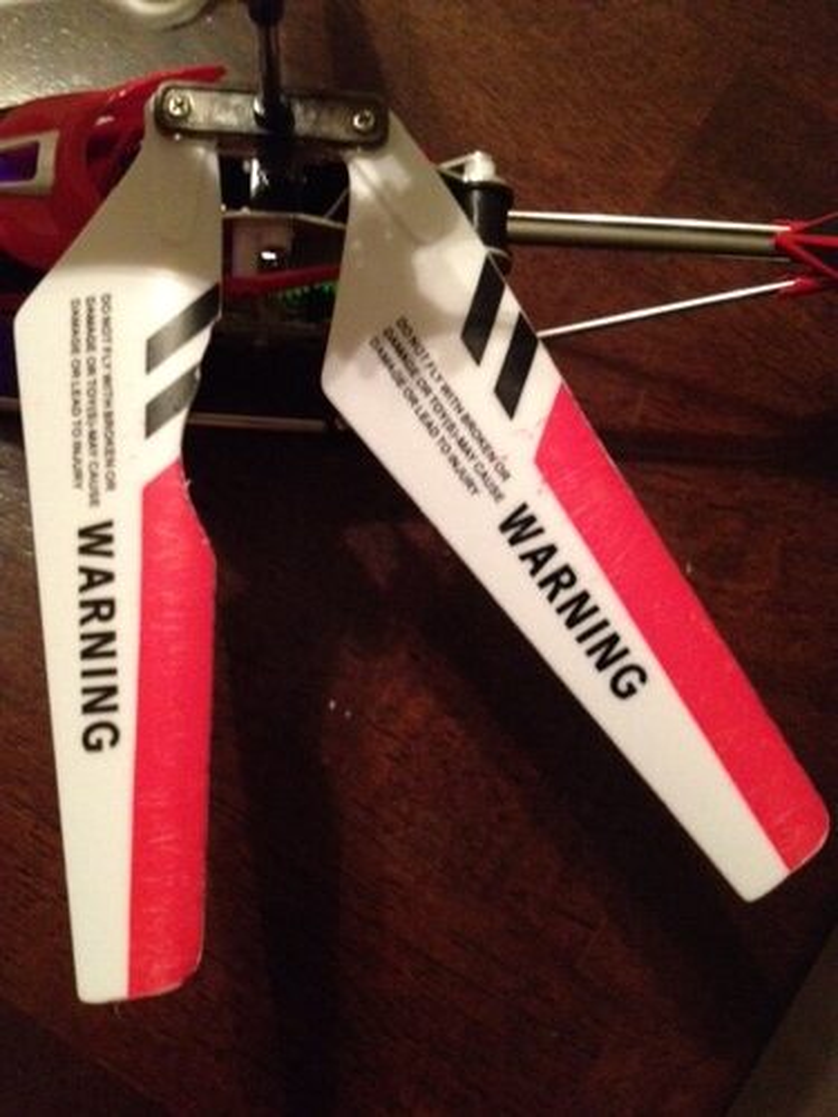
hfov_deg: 40.7
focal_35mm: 35
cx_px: 419
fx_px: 1130
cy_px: 558
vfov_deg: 52.6
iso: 800
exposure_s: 1/15
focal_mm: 4.28
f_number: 2.4
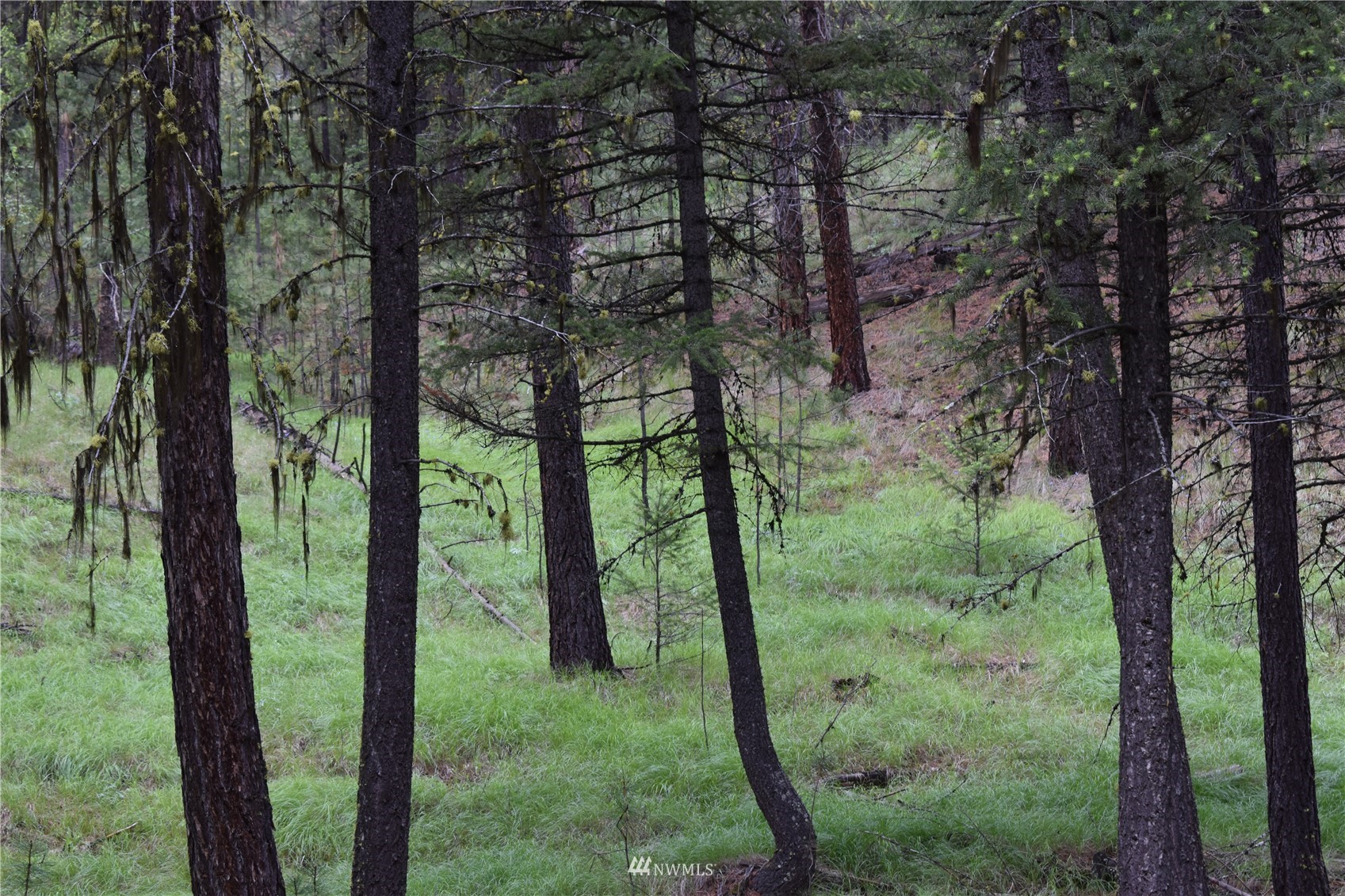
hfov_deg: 24.6
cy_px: 448
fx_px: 3082
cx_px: 672
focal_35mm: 82
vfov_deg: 16.5
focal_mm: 55
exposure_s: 1/60
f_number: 8
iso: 360
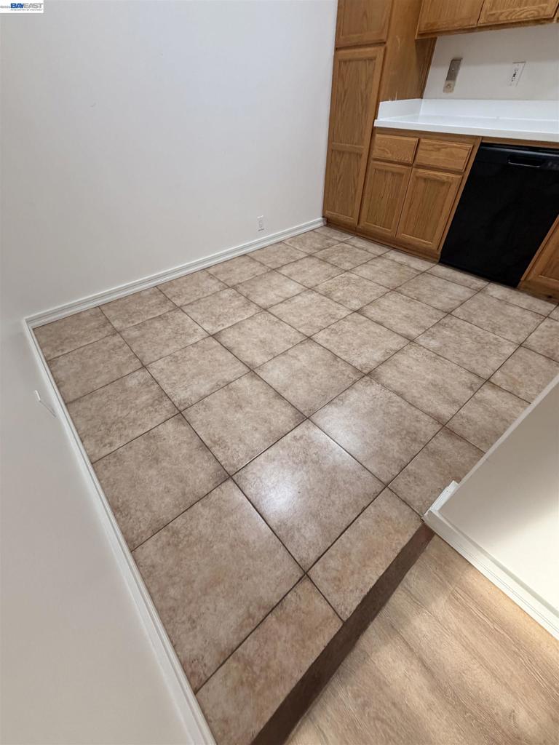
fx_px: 301
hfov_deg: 85.7
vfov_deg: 102.1
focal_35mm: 14
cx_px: 280
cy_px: 372
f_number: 2.2
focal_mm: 2.22
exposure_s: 1/120
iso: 200
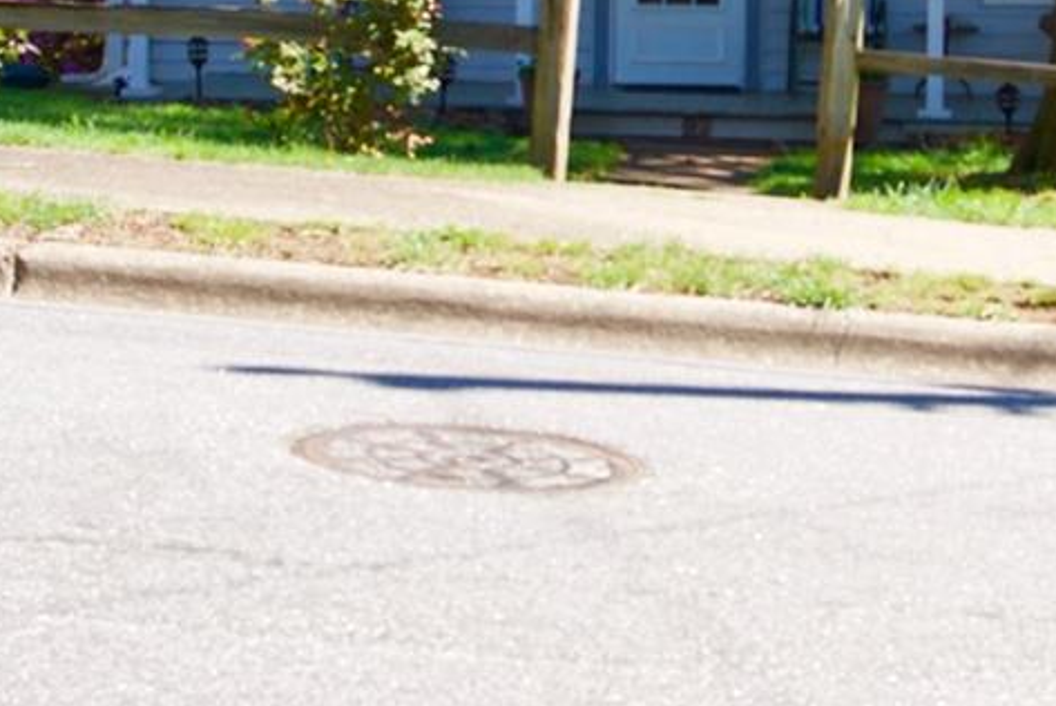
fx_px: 2671
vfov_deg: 14.8
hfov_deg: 22.2
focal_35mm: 91
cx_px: 770
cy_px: 7
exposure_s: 1/640
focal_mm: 28
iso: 400
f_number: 5.6
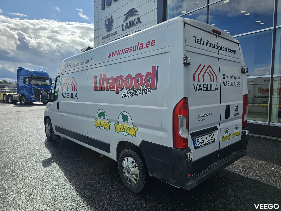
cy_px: 106
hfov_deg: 73.9
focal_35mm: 23
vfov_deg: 58.9
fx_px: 187
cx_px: 140
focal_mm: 6.3
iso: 10
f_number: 1.7
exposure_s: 1/1336
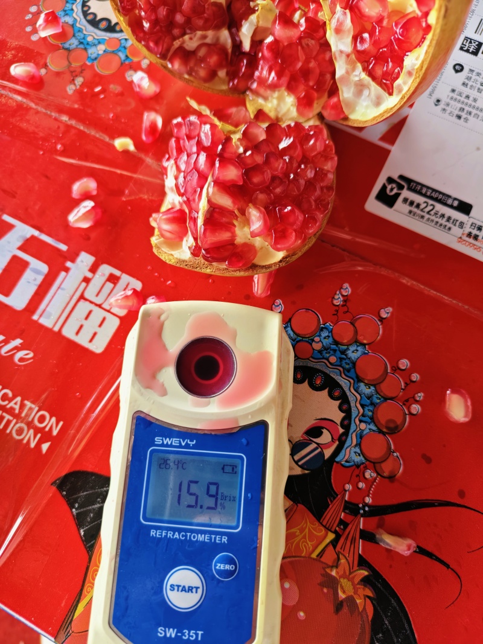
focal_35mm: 23
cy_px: 322
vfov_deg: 73.9
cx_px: 242
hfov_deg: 58.9
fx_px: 428
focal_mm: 5.56
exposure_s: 1/100
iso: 137
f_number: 1.88
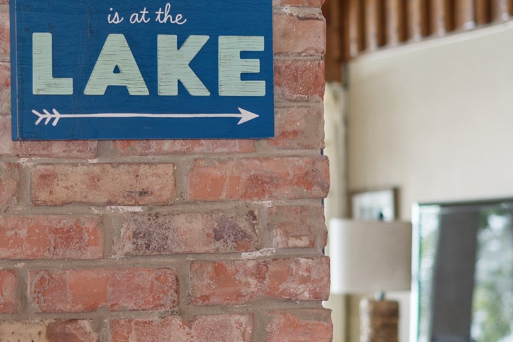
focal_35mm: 120
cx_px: 150
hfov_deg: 17.0
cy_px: 50
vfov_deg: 11.4
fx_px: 1710
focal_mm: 30
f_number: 1.8
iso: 160
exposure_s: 1/80
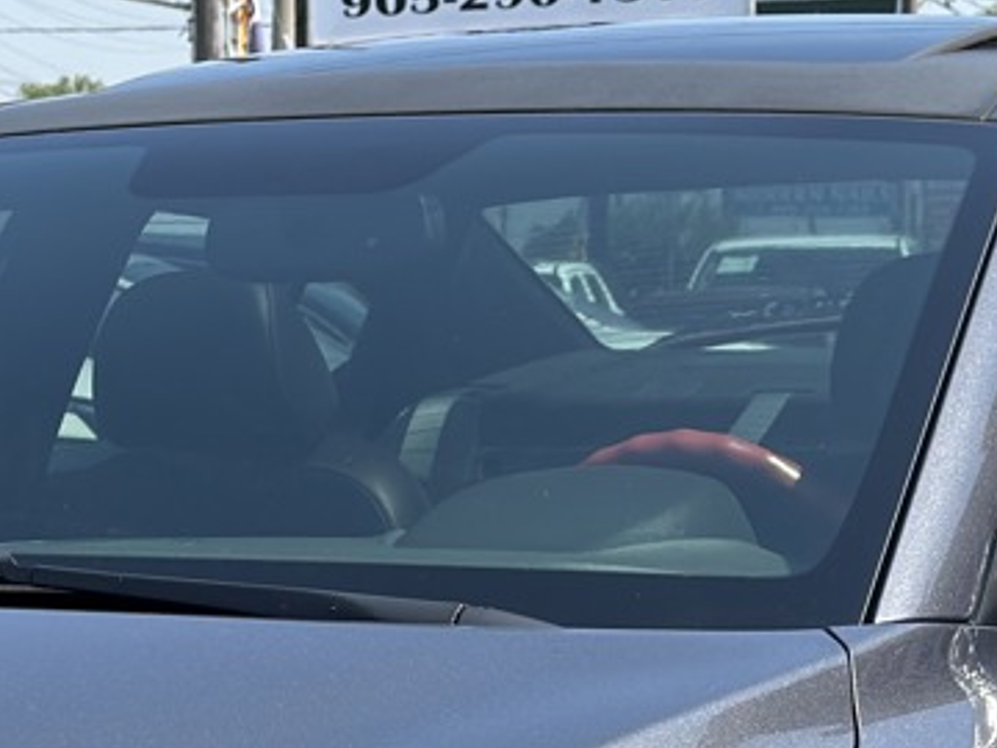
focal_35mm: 156
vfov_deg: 9.4
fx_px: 4493
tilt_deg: -6.9
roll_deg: +0.7
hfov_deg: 12.5
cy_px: 870
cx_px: -47
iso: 64
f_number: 1.78
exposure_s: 1/2141
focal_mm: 6.76
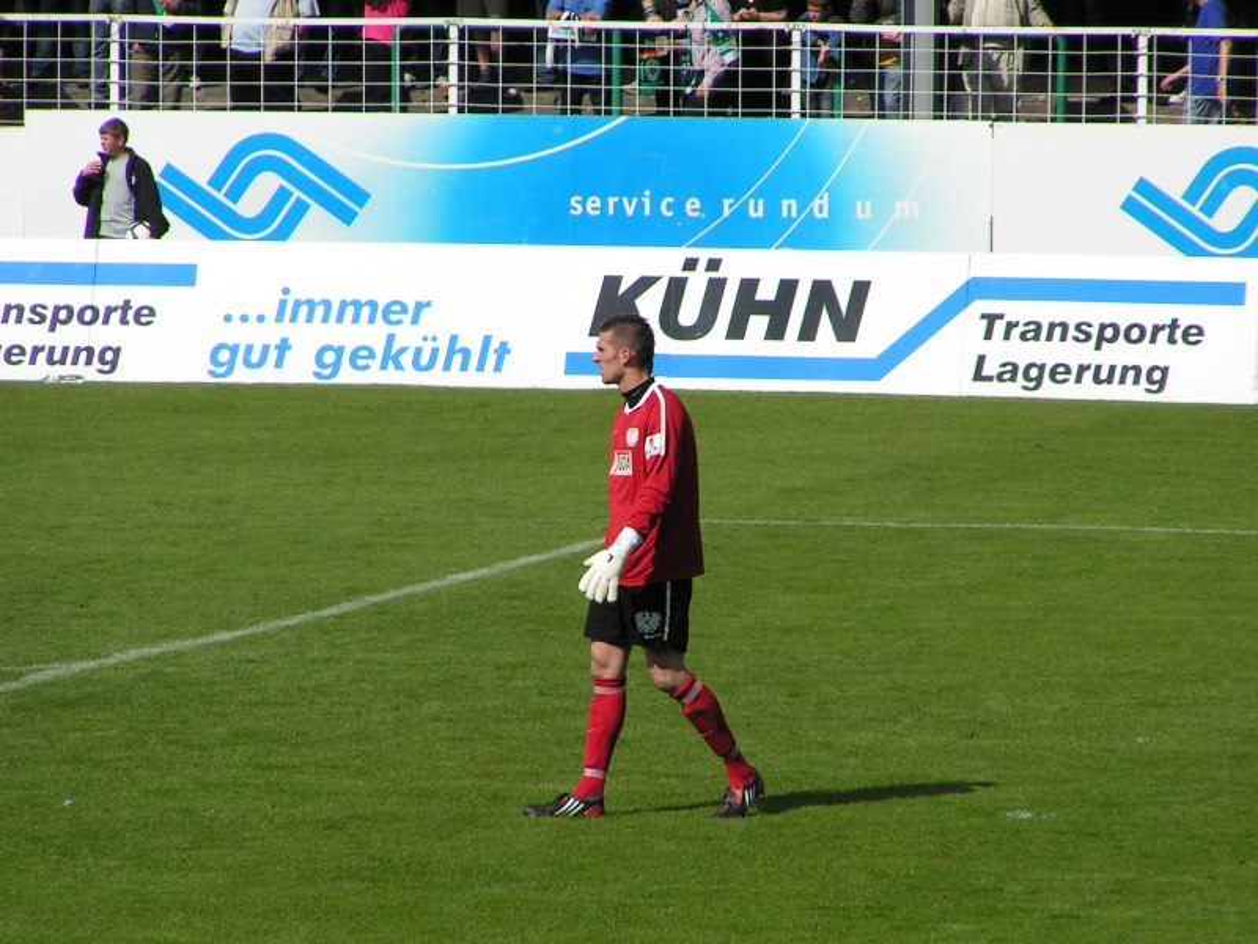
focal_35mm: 380
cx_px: 629
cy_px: 472
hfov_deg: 5.2
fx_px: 13810
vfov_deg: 3.9
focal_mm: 58
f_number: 5.6
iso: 50
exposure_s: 1/1000
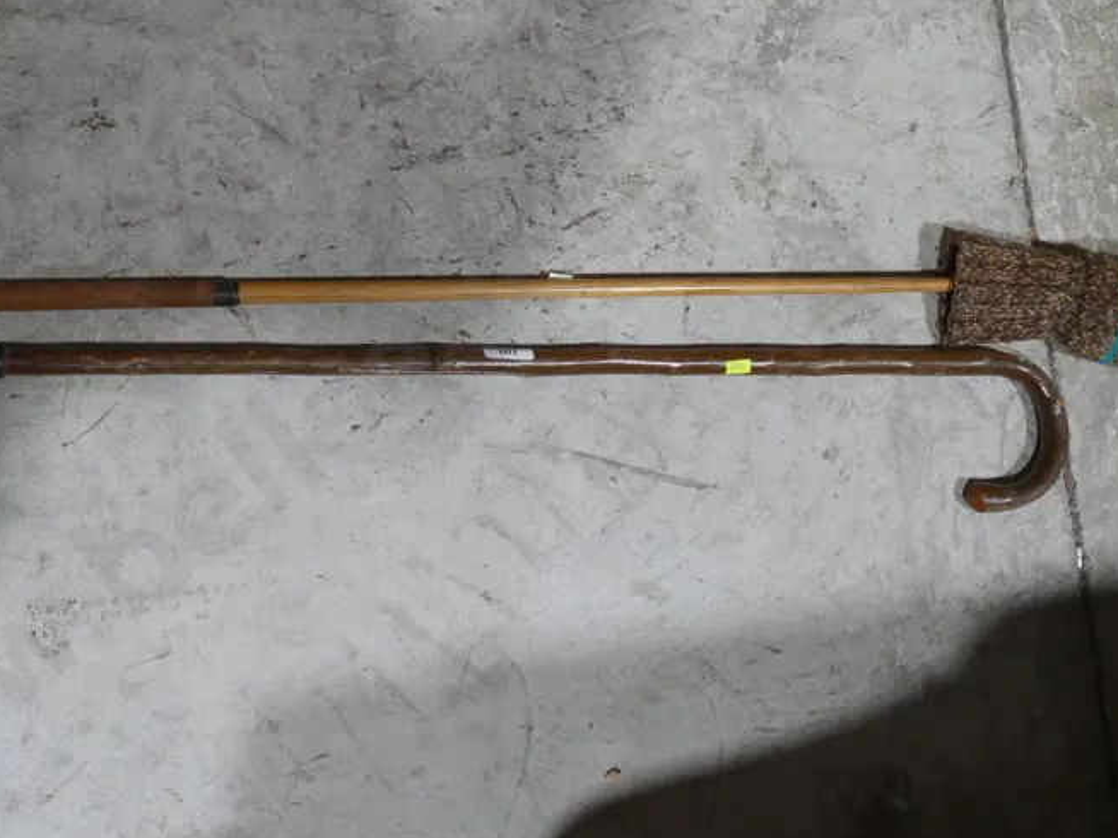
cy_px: 310
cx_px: 484
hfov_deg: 40.4
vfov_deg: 30.7
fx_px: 1517
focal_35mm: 47
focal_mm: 15
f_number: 9
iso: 1000
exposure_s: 1/60
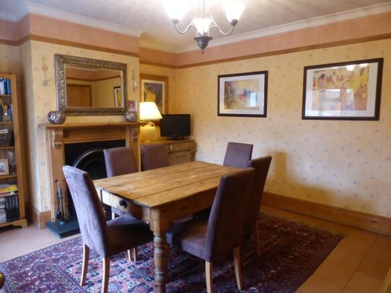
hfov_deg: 71.6
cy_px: 146
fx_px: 271
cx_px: 196
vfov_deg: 56.8
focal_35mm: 24
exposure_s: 1/25
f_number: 3.3
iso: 400
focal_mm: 4.3
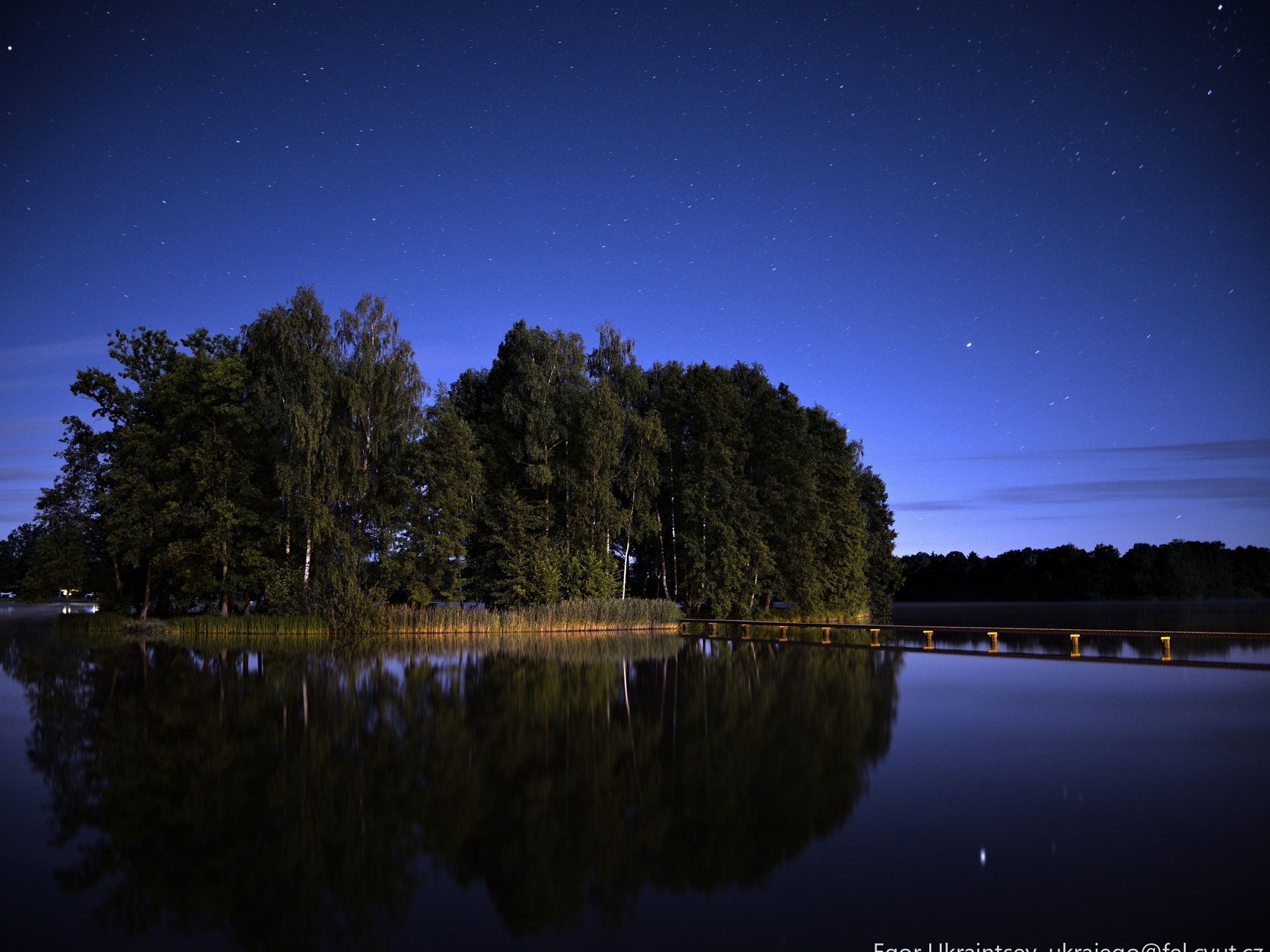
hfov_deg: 61.7
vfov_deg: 48.2
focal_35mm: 29
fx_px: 1064
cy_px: 488
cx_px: 622
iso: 800
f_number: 4.5
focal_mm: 35
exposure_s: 60
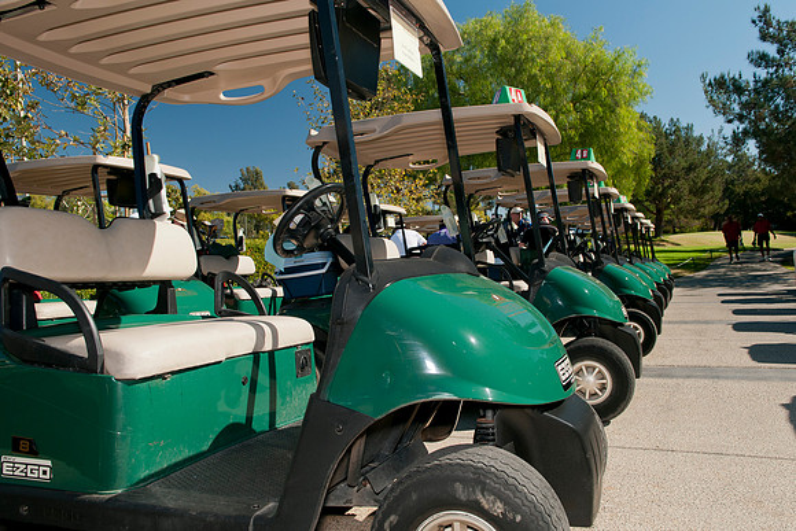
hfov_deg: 60.5
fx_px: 683
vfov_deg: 42.5
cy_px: 266
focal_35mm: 31
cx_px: 405
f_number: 7.1
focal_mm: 20
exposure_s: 1/200
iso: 200
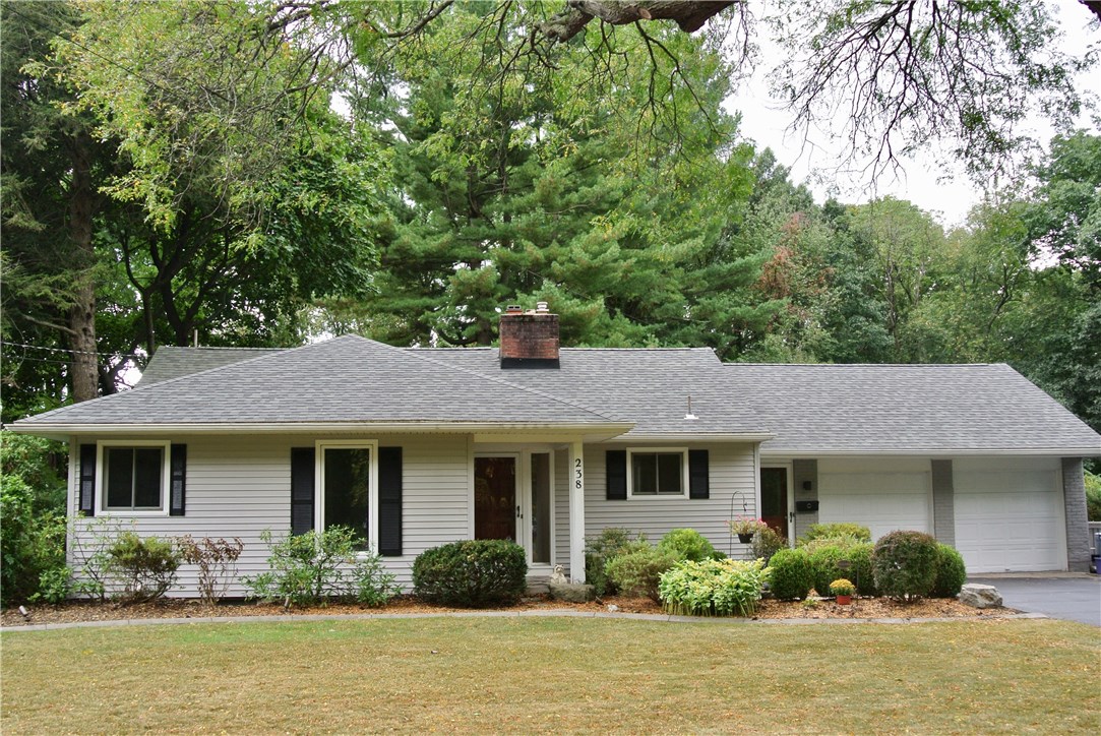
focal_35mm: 37
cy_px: 368
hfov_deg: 51.8
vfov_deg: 36.0
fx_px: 1132
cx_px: 550
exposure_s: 1/60
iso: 100
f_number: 5.6
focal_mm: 14
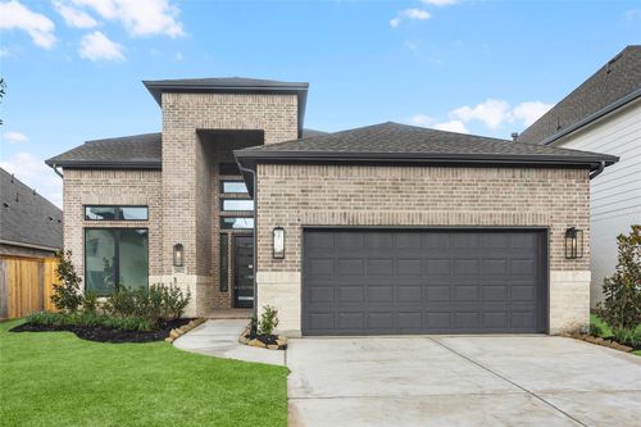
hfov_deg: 86.9
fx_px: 338
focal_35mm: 19
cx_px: 320
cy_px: 214
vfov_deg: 64.5
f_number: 9
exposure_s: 1/40
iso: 100
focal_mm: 19
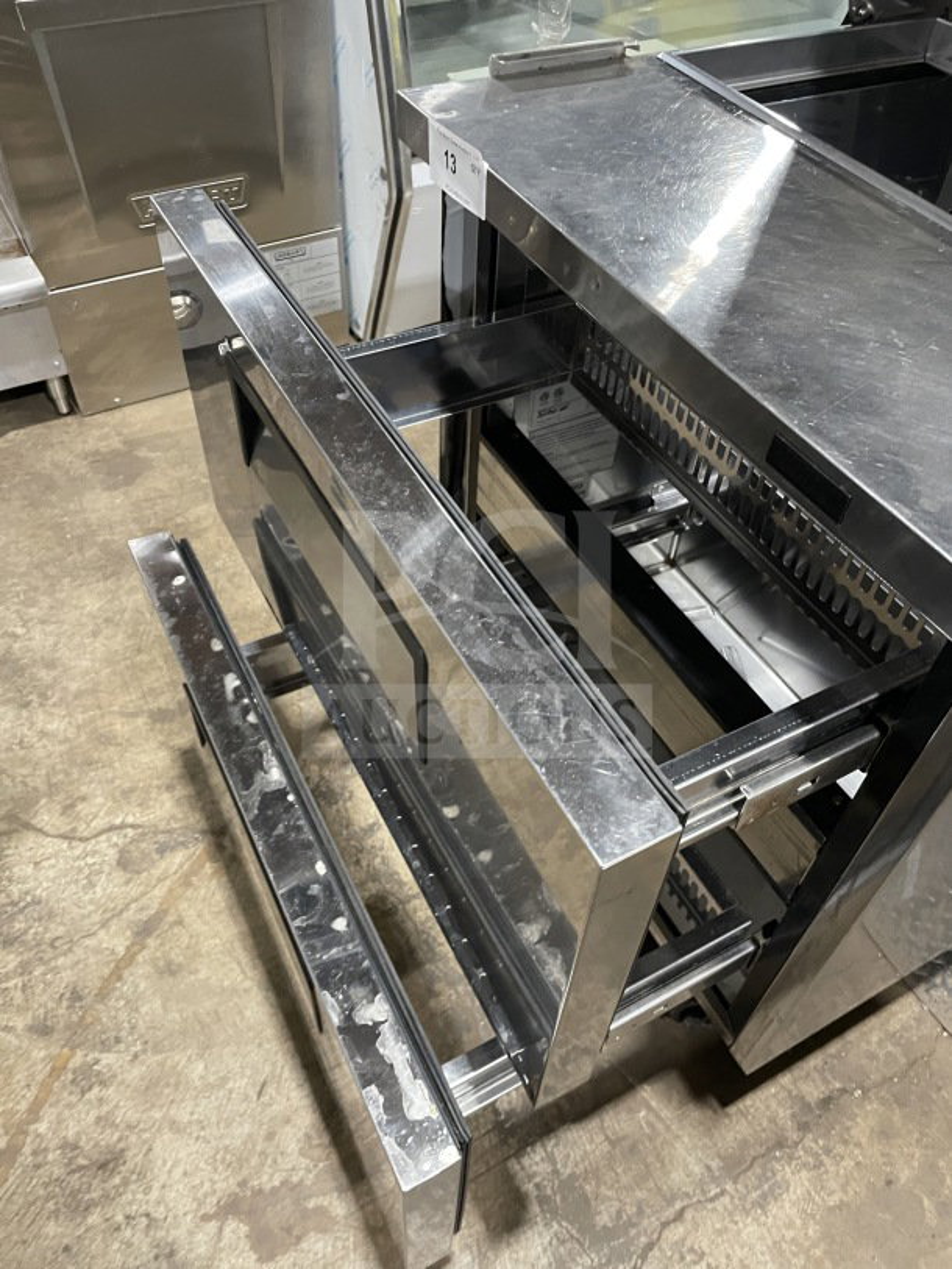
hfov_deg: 53.1
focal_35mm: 26
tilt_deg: -45.2
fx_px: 953
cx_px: 476
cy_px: 634
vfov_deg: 67.3
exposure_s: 1/60
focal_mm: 4.2
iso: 320
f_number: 1.6
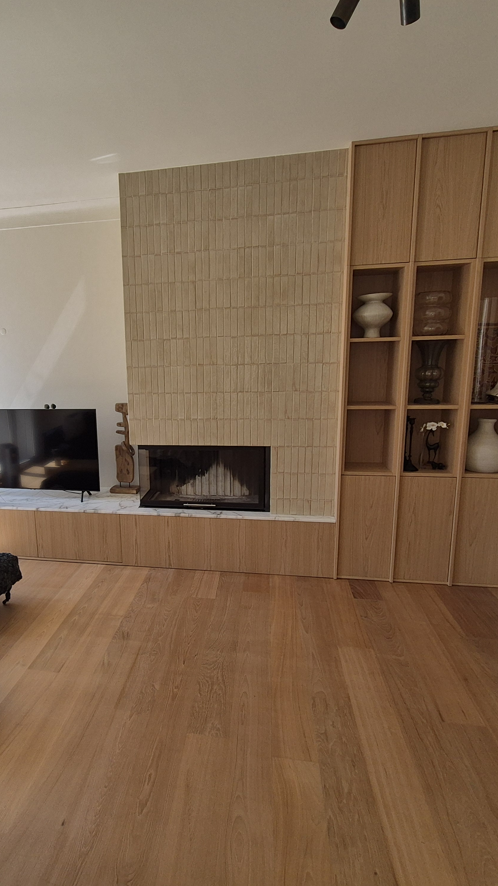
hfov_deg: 56.8
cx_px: 159
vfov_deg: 89.6
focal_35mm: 19
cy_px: 443
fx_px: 446
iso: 50
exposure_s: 1/416
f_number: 2.2
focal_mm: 2.2
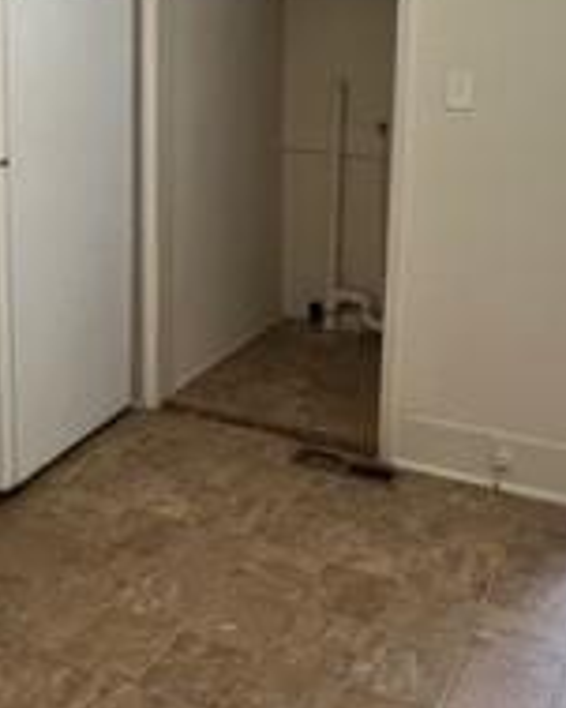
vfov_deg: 41.7
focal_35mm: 43
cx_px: 266
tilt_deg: -10.0
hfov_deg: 34.9
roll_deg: -1.3
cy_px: 184
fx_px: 901
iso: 250
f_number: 1.8
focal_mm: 1.57
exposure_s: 1/82
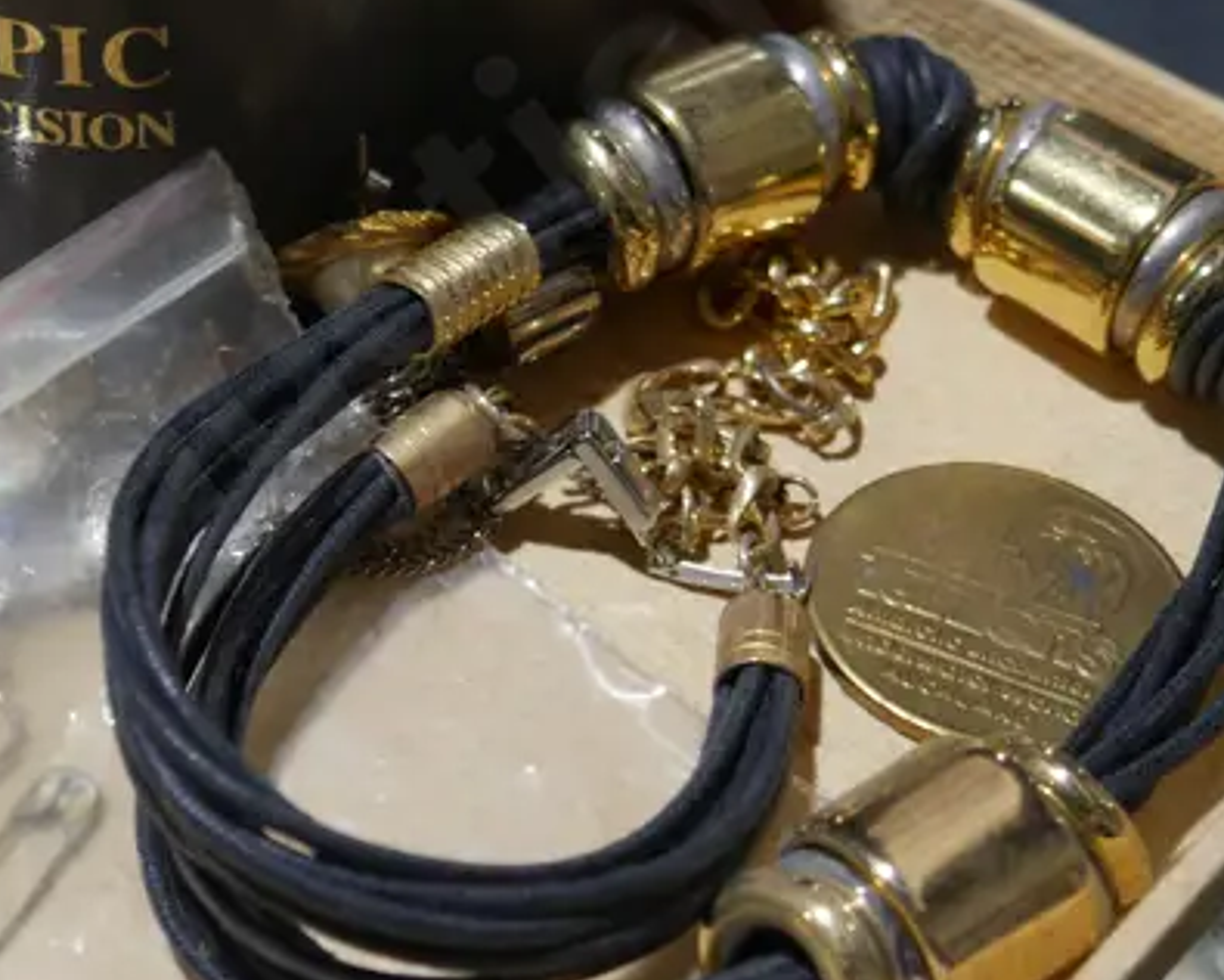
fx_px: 2934
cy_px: 368
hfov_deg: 23.3
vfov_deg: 18.9
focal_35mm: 81
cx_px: 285
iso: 200
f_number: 3.6
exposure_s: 1/80
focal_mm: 16
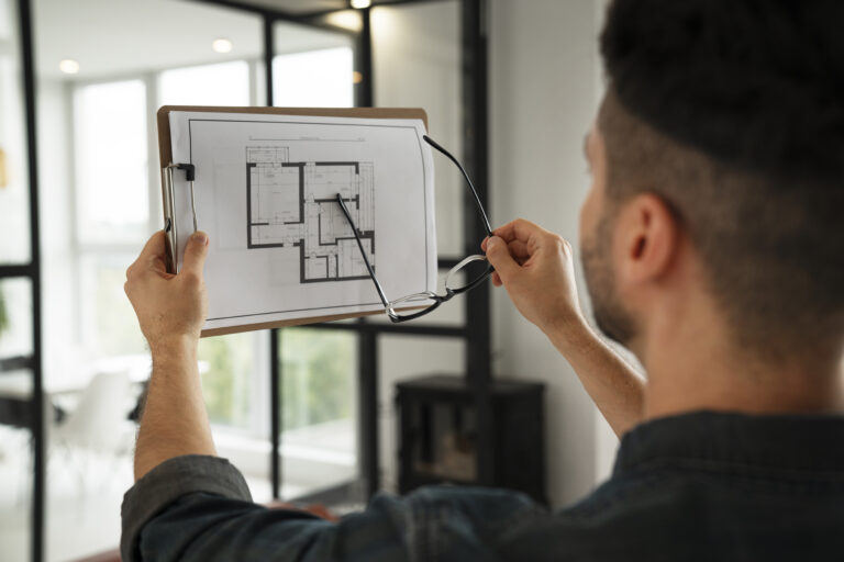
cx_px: 422
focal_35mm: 46
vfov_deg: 29.2
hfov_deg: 42.7
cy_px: 281
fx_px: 1078
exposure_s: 1/160
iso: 400
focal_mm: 46
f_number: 3.5
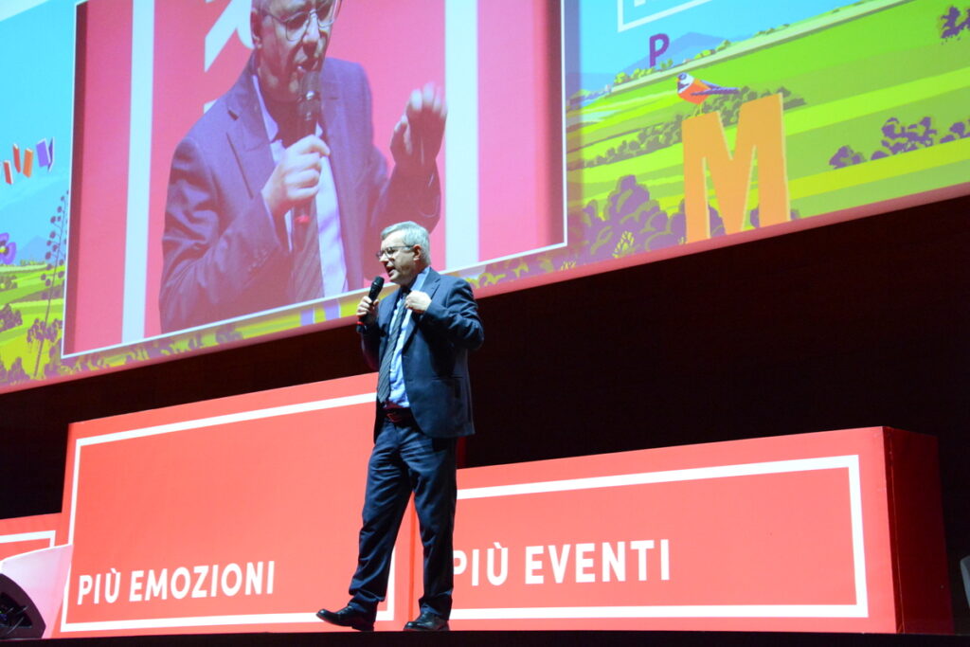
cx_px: 485
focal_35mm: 60
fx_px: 1617
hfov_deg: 33.4
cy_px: 324
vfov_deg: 22.6
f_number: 6.3
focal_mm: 40
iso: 4000
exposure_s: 1/125
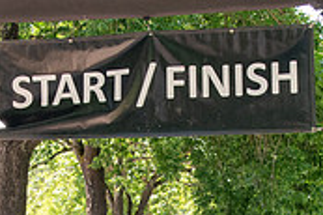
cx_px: 181
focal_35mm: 121
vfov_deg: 11.1
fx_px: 1085
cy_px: 271
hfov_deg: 16.9
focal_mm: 24
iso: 500
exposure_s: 1/400
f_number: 4
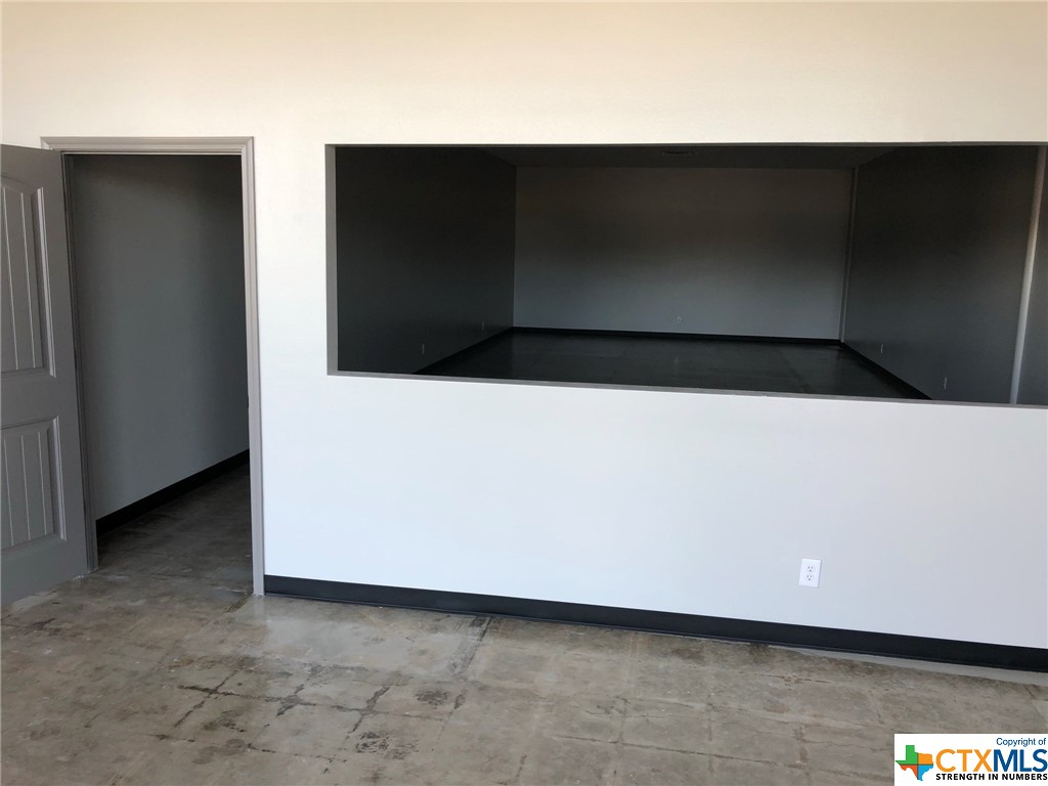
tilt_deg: -10.7
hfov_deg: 63.4
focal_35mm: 28
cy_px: 393
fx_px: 848
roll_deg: -1.0
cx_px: 524
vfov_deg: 49.7
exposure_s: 1/120
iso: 40
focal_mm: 3.99
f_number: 1.8
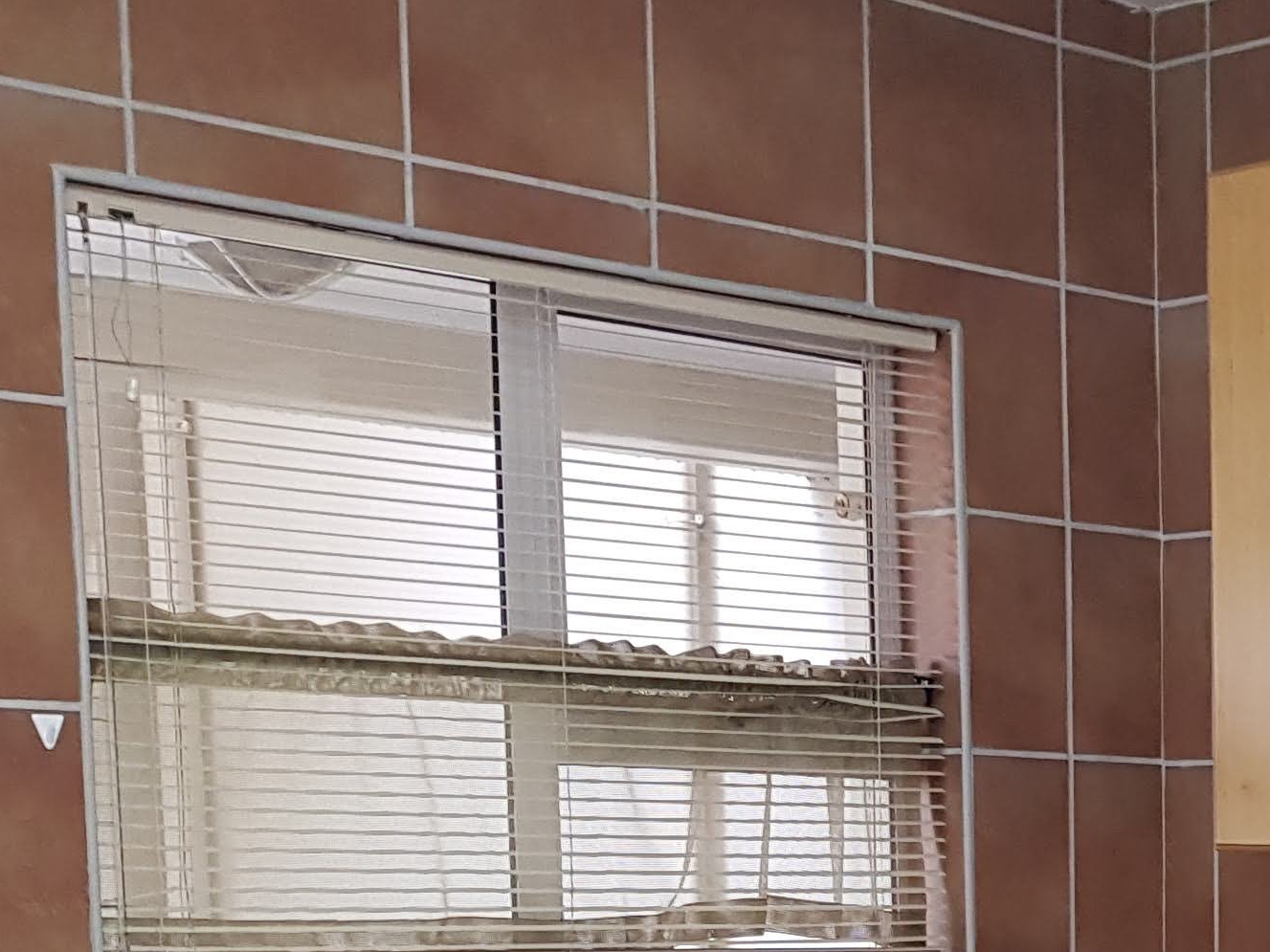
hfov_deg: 22.8
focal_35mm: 79
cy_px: 1384
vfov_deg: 17.1
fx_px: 2898
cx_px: 1519
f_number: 1.7
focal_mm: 4.2
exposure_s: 1/50
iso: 200
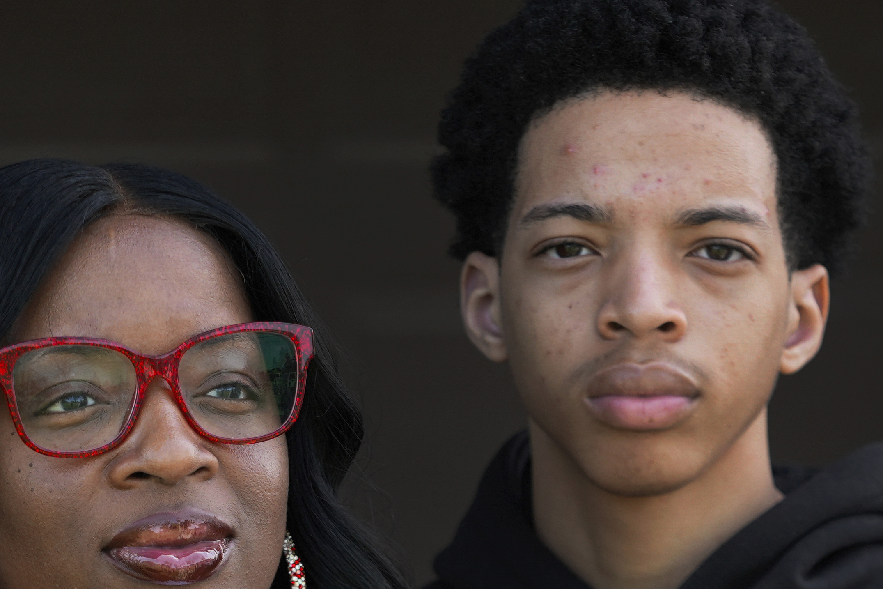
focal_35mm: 230
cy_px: 713
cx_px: 306
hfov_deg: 8.9
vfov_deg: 5.9
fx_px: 5641
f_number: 4
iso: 250
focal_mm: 83
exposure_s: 1/500
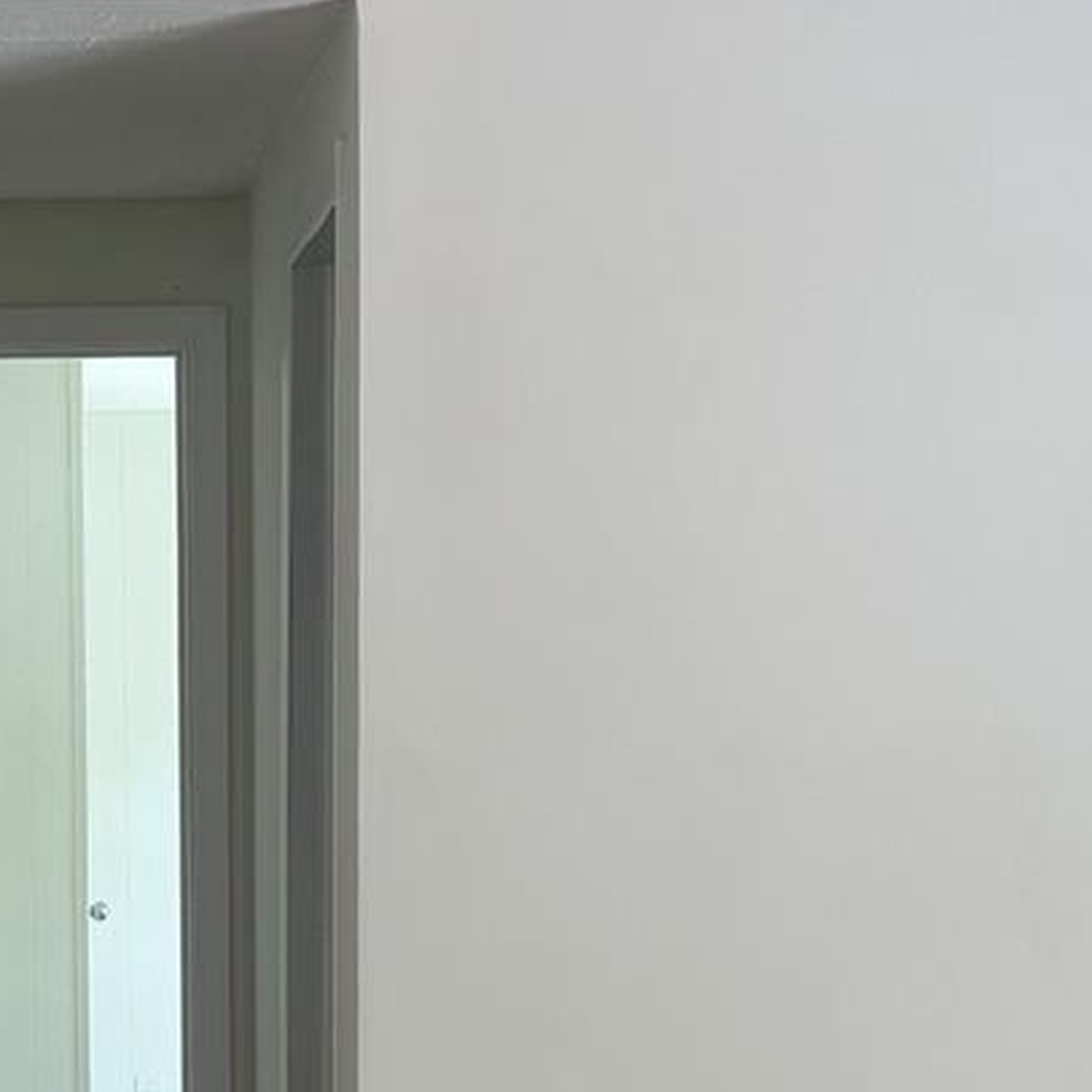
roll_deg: +0.5
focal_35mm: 87
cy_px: 1049
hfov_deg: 19.6
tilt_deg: -6.8
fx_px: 3105
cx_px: 94
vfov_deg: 19.5
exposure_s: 1/120
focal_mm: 5.96
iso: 125
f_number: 1.6
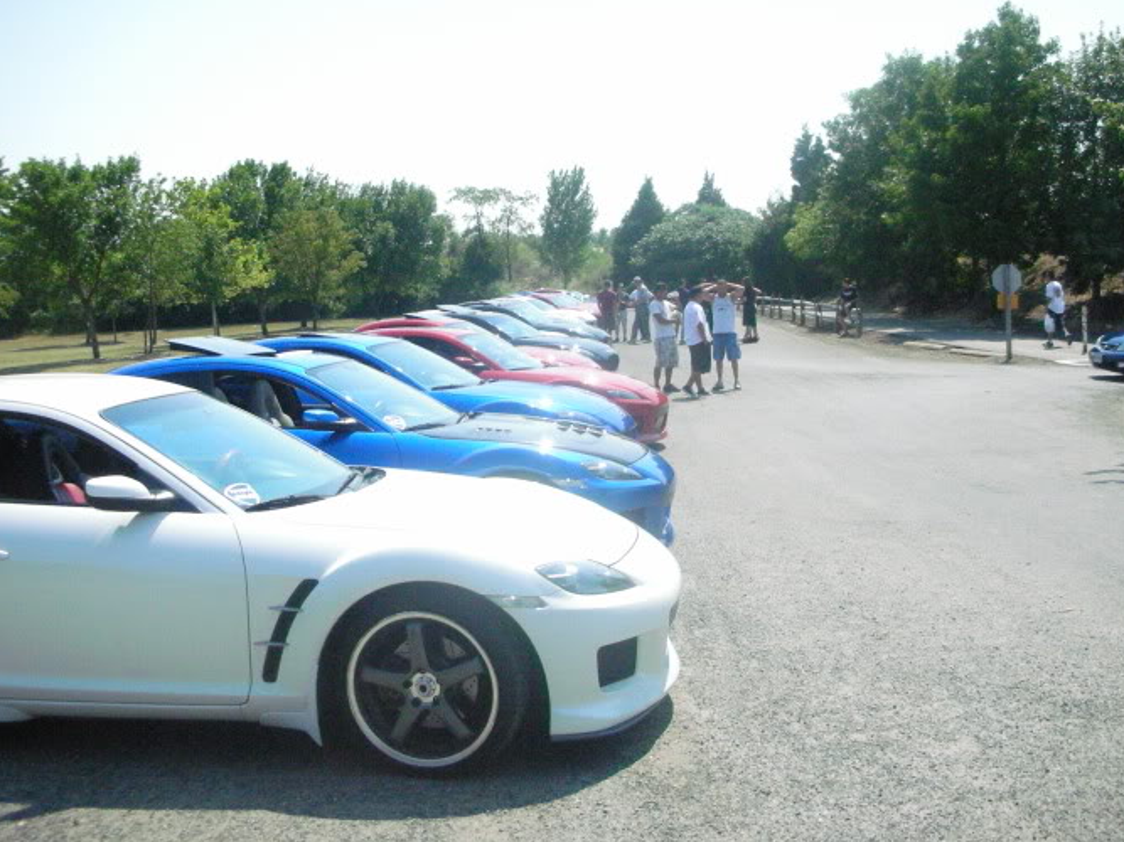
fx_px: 1364
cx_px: 553
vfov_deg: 34.3
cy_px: 352
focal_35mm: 42
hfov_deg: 44.8
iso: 400
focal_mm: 5.8
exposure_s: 1/500
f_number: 8.5
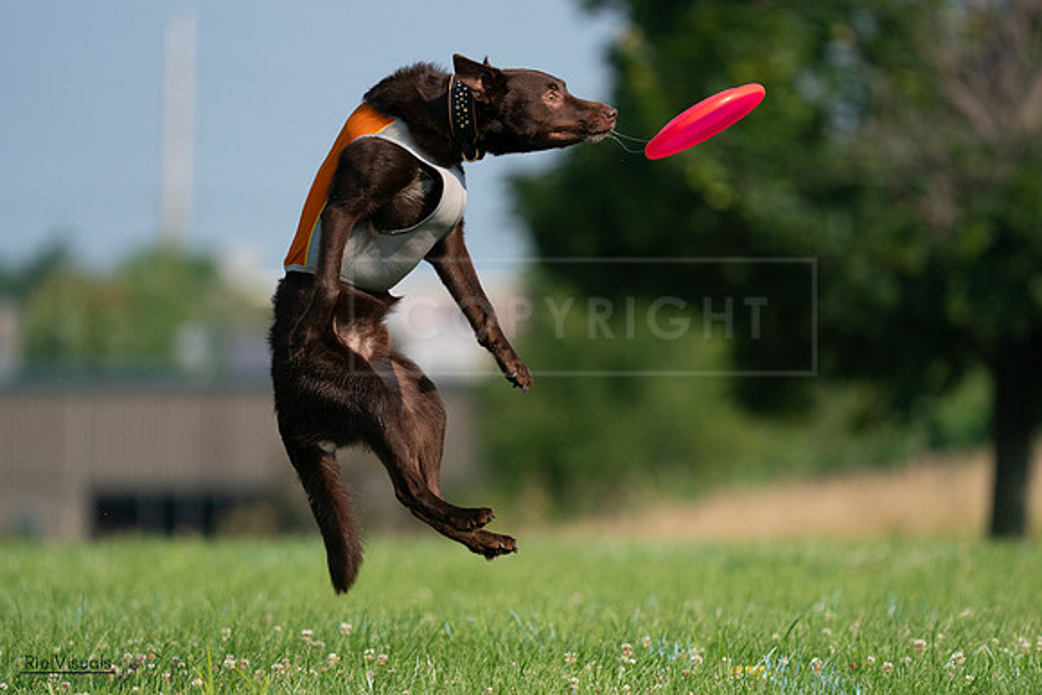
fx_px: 13520
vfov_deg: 2.9
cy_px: 348
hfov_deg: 4.4
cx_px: 521
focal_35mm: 467
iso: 1000
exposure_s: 1/4000
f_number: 6.3
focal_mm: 467
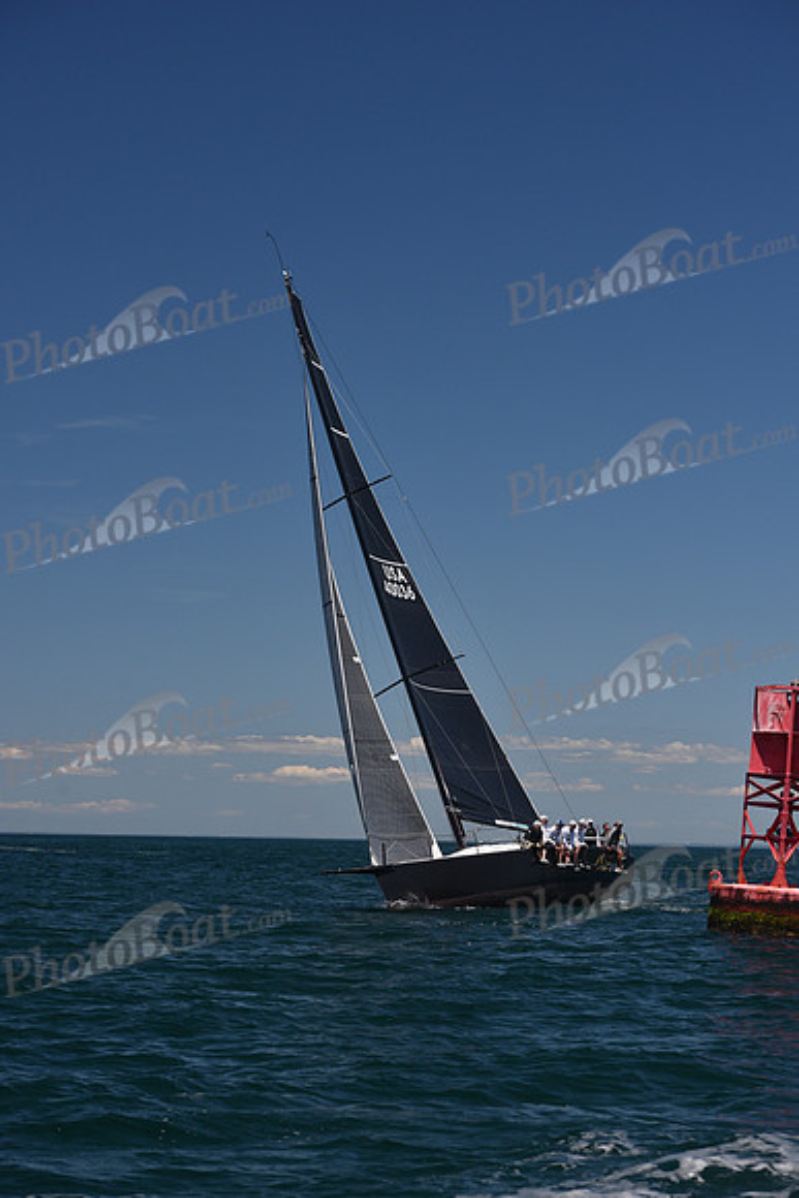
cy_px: 599
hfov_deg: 15.9
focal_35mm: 86
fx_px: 2861
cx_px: 400
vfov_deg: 23.6
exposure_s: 1/800
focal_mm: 86
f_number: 6.3
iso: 250
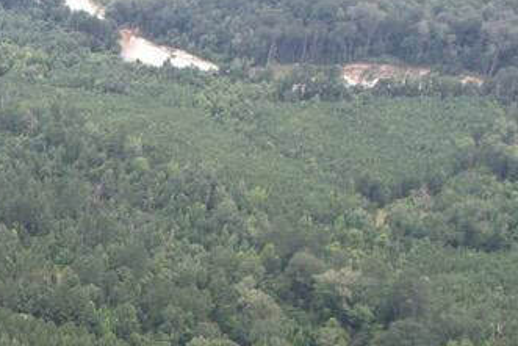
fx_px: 1224
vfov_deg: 14.6
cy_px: 575
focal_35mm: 85
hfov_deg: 20.0
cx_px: -296
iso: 100
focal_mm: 8.4
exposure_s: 1/500
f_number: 2.8
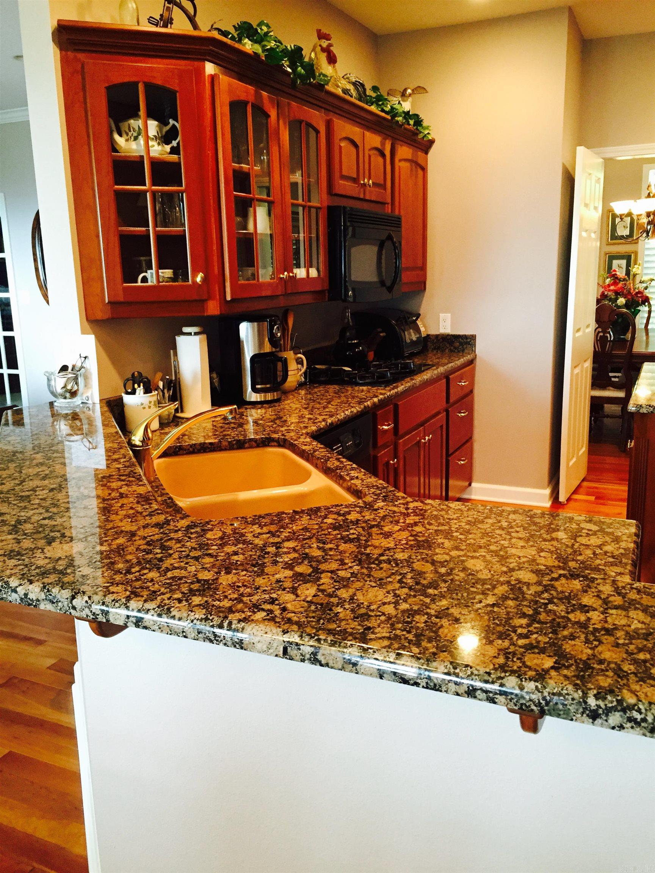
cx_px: 328
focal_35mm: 29
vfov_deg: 61.7
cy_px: 436
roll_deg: +1.3
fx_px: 732
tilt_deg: -10.6
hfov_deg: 48.2
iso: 125
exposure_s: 1/30
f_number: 2.2
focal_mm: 4.15
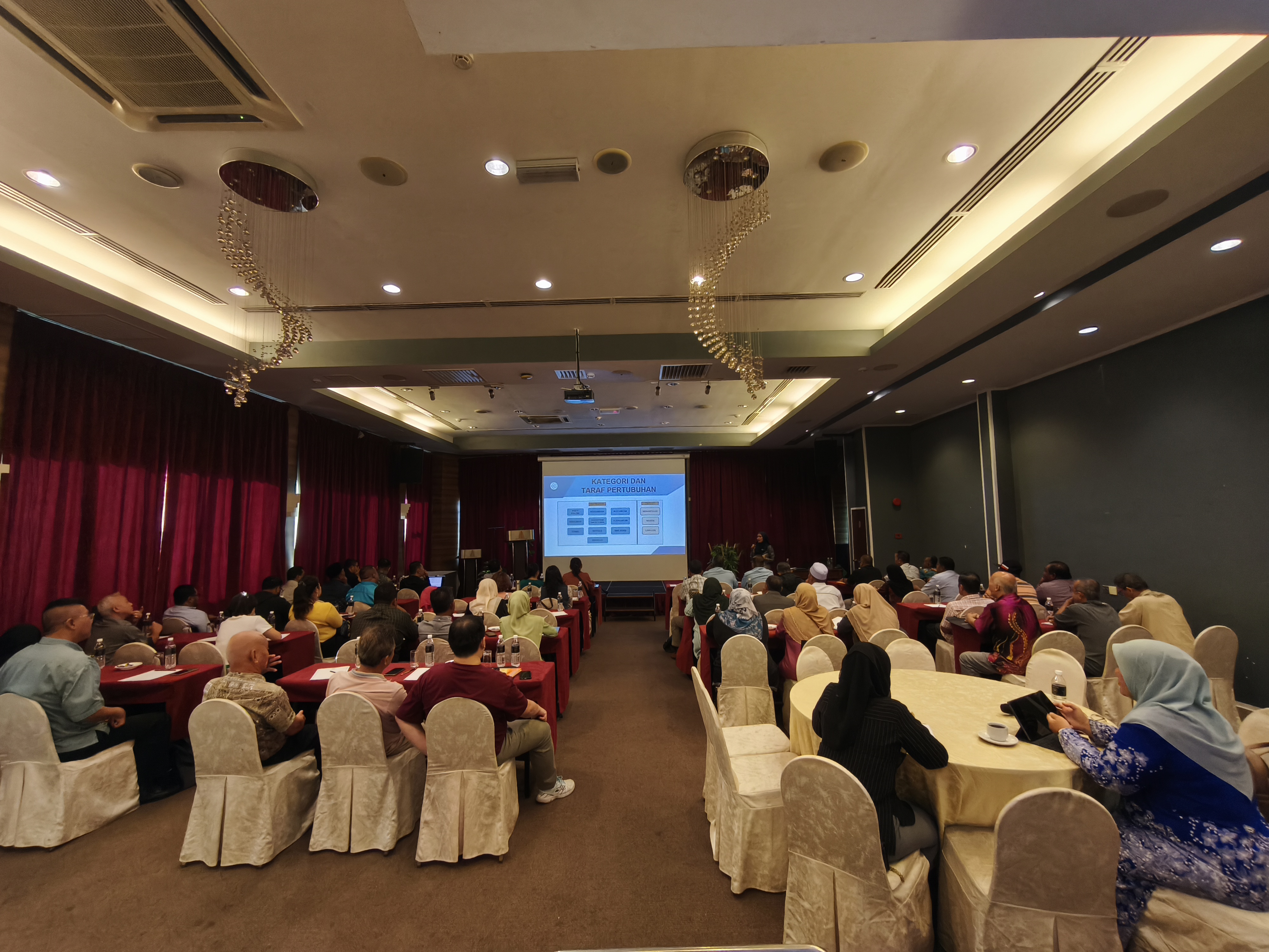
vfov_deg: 81.7
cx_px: 634
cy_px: 476
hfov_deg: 98.2
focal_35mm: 15
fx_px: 550
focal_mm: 1.91
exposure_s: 1/33.3
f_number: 2.2
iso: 500
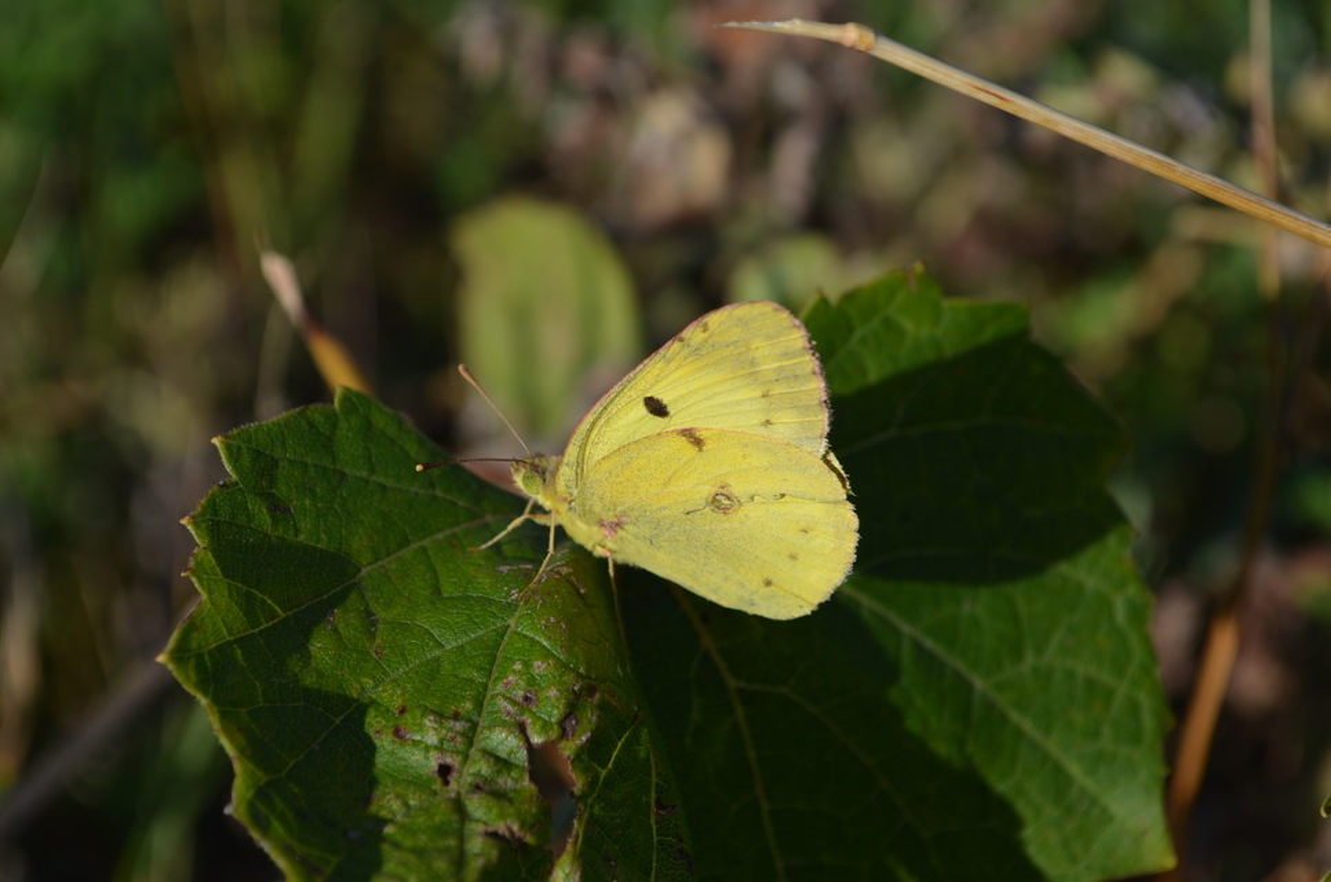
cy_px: 441
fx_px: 3044
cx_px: 666
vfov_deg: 16.5
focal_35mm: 82
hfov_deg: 24.7
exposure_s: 1/320
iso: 100
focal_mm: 55
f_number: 8
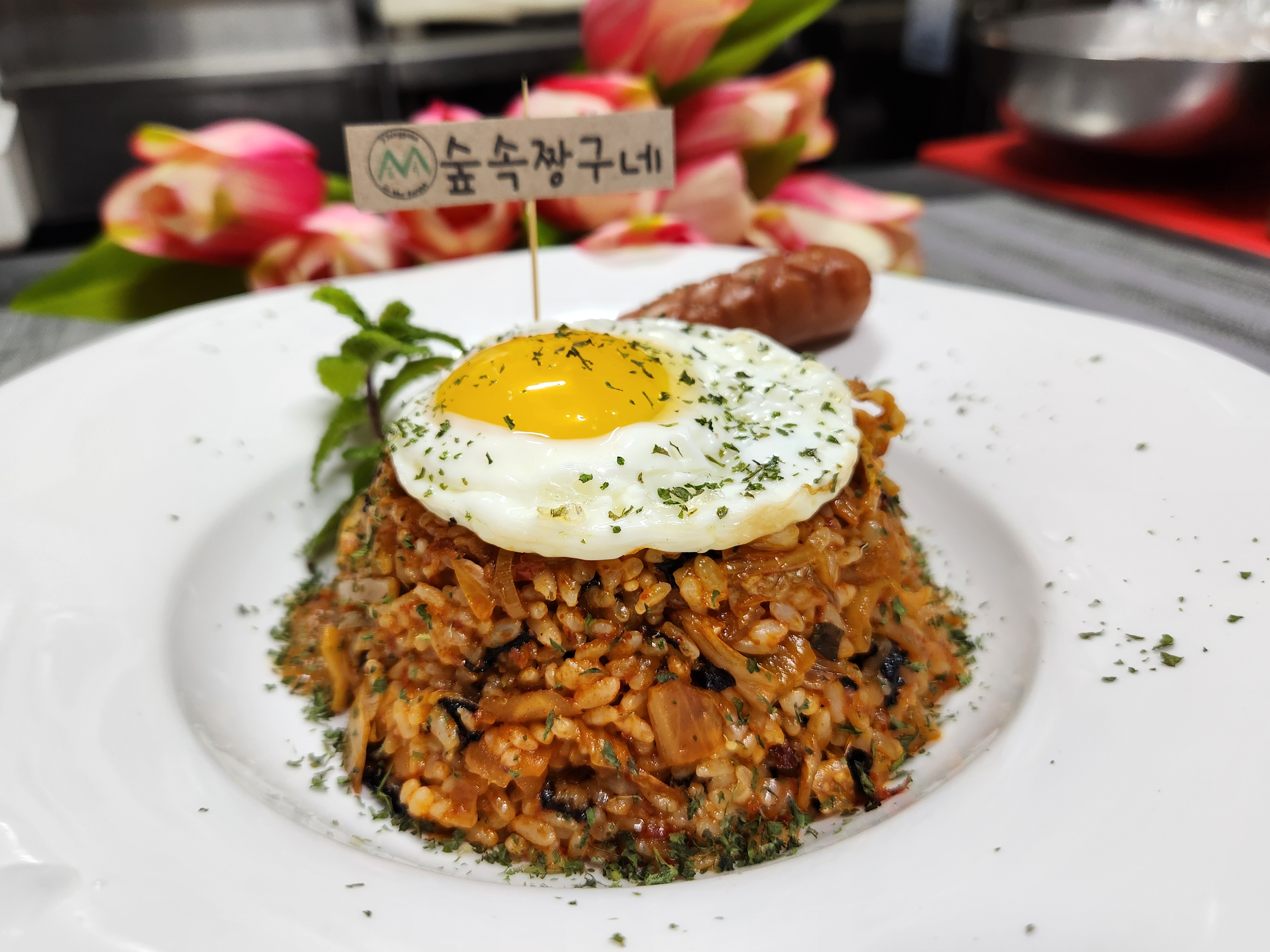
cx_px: 603
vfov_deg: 54.9
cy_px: 459
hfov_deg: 69.3
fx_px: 917
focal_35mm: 25
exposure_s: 1/120
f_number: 1.8
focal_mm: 5.4
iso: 160
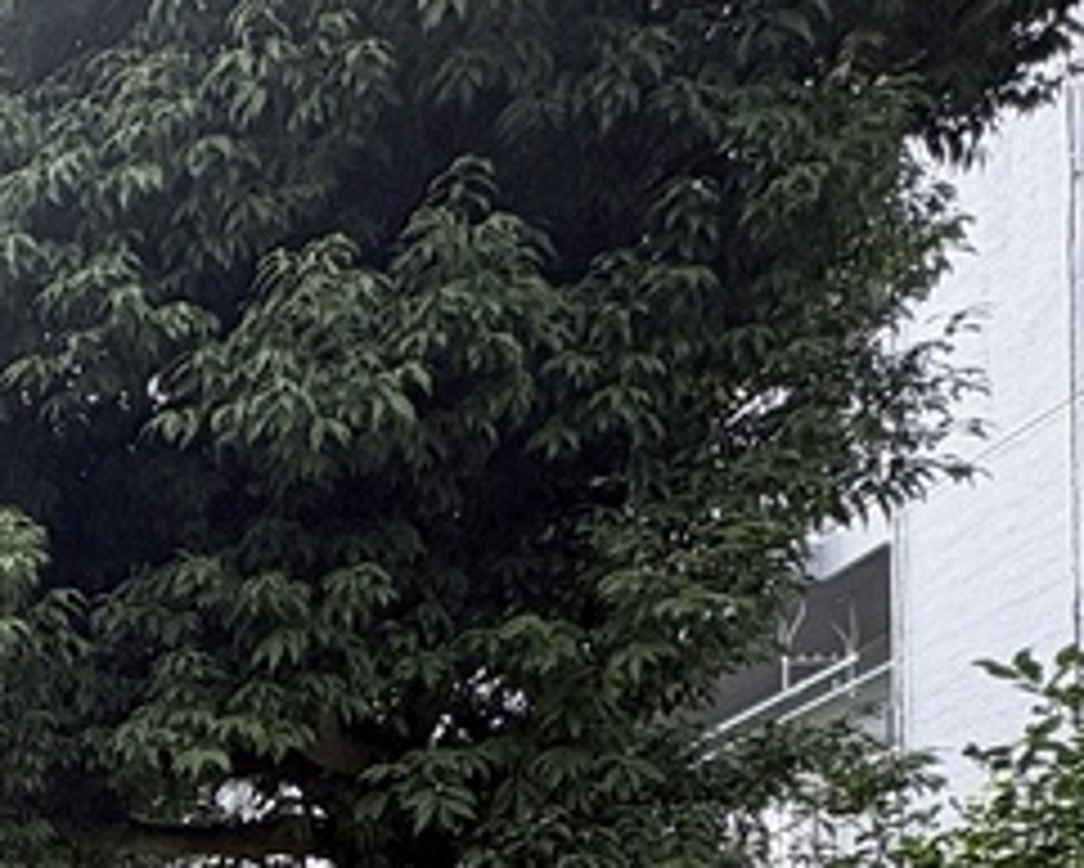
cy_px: 1277
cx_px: -562
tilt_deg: +1.8
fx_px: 1733
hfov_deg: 25.6
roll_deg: +0.6
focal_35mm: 54
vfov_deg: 23.1
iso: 64
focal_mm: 2.22
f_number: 2.2
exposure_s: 1/596
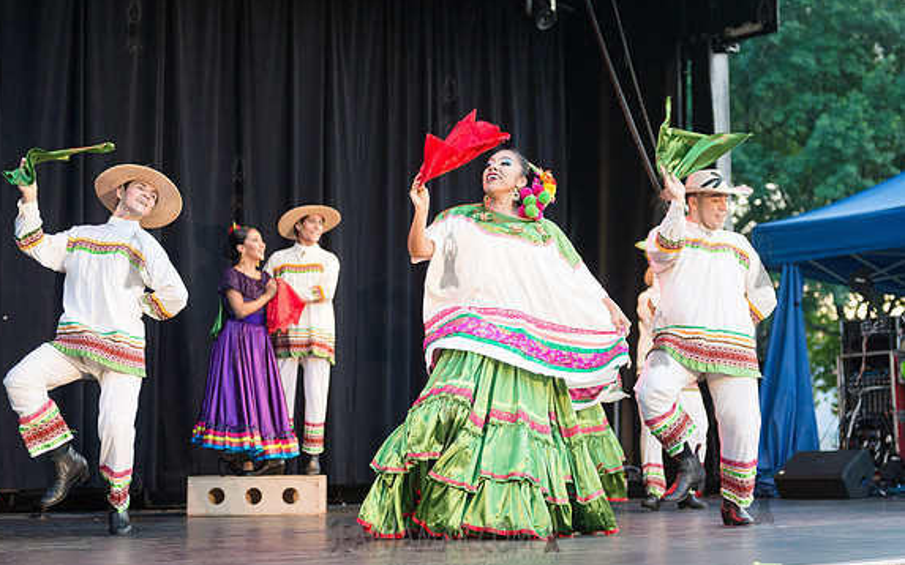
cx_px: 494
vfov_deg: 22.0
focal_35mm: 59
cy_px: 281
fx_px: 1455
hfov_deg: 34.5
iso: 2000
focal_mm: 52
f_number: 2.8
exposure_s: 1/640
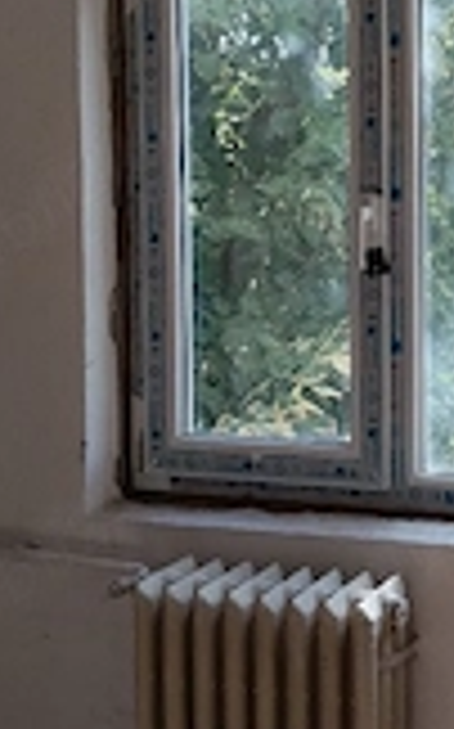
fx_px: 1507
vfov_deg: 27.0
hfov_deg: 16.6
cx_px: 508
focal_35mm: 76
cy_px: 248
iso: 50
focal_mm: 3.96
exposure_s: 1/250
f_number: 1.8
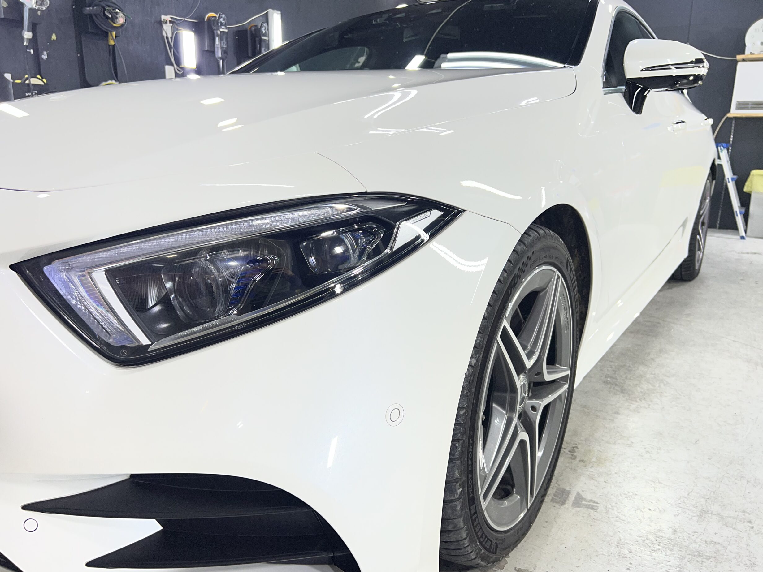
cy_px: 295
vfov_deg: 51.4
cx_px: 371
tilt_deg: -14.3
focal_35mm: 27
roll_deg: +1.4
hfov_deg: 65.3
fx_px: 595
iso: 32
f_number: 1.5
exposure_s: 1/123
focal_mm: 5.7
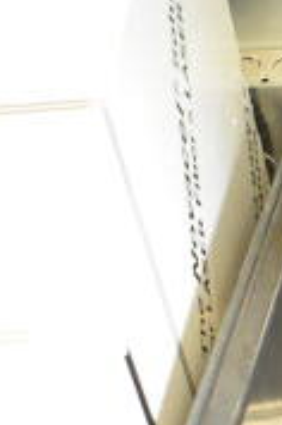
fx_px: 1640
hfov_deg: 8.9
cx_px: 681
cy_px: 606
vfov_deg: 14.0
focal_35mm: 139
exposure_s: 1/30
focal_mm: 18
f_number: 3.5
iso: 3200
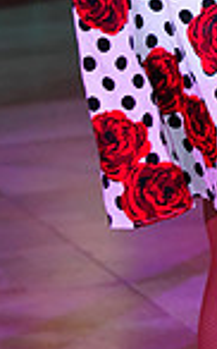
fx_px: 3261
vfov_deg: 6.1
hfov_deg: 3.8
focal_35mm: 344
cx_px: 185
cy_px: -81
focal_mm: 85
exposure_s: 1/250
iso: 3200
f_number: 4.5
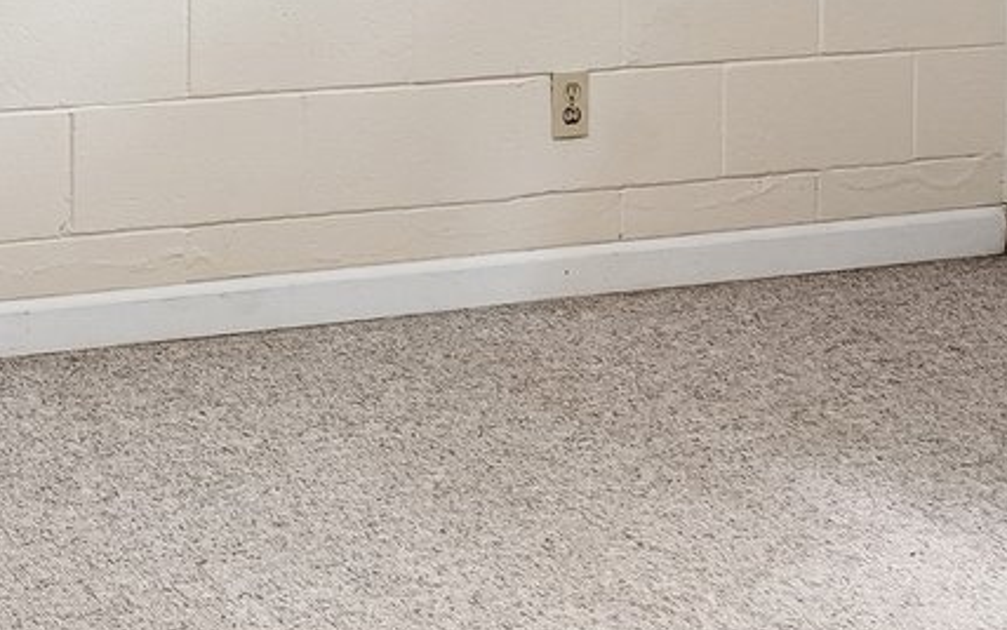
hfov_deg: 24.1
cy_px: -441
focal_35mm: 78
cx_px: -191
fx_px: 2142
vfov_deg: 14.9
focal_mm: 16
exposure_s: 1/3.33
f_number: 8
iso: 800
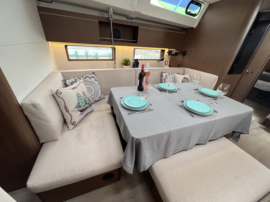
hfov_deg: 106.2
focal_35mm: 13
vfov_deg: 89.9
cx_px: 135
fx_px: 101
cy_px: 101
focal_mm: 1.57
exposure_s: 1/99
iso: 100
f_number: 1.8
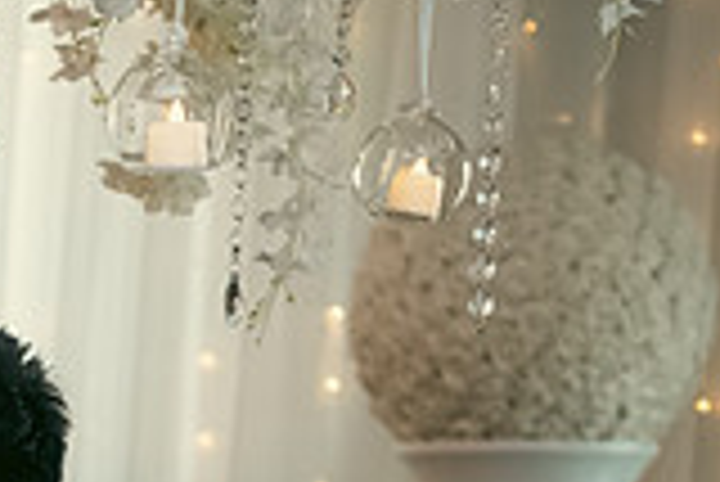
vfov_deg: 7.7
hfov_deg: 11.2
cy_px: 777
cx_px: -486
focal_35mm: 174
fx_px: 3483
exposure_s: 1/160
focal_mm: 48
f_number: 3.5
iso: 1250
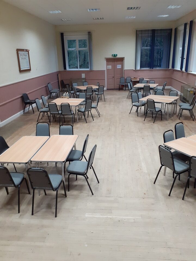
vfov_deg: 65.3
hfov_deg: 51.4
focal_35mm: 27
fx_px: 204
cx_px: 98
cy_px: 130
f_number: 1.9
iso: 200
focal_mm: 3.6
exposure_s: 1/50
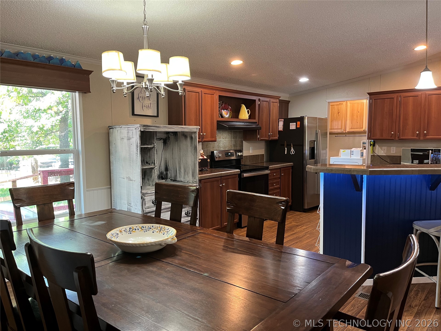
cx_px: 220
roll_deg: +0.3
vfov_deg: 53.1
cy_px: 166
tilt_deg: -5.4
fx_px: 331
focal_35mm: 26
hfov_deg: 67.3
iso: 250
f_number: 1.6
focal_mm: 5.1
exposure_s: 1/60
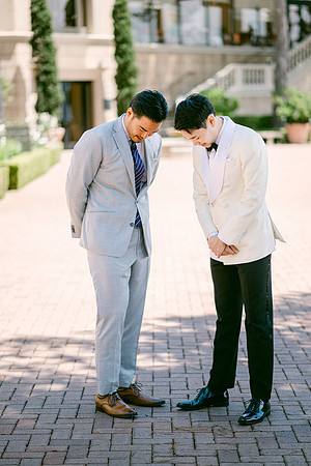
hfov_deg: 16.1
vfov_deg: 23.9
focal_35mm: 85
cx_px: 156
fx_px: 1101
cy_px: 233
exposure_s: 1/1600
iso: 64
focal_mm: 85
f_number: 1.8
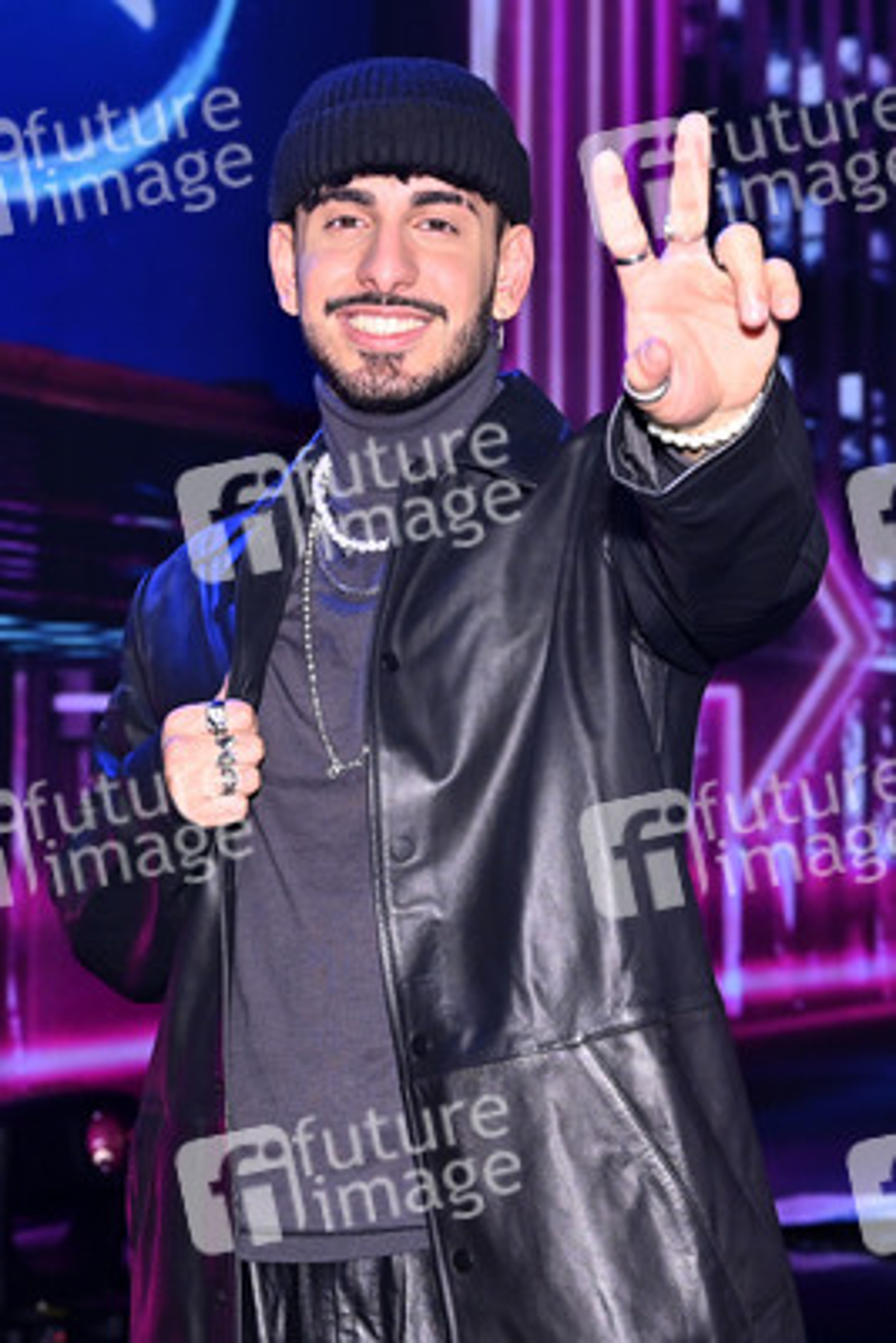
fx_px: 1567
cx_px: 448
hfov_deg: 31.9
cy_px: 672
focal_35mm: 42
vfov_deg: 46.4
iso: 640
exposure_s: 1/200
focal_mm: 42
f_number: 4.5
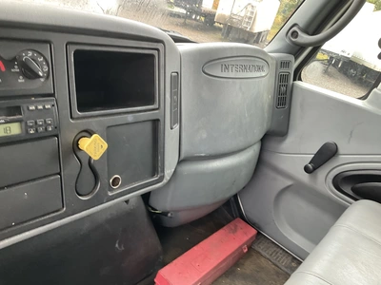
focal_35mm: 29
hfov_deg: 61.7
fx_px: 319
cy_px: 142
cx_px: 190
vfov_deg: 48.2
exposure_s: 1/66
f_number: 1.8
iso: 64
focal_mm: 3
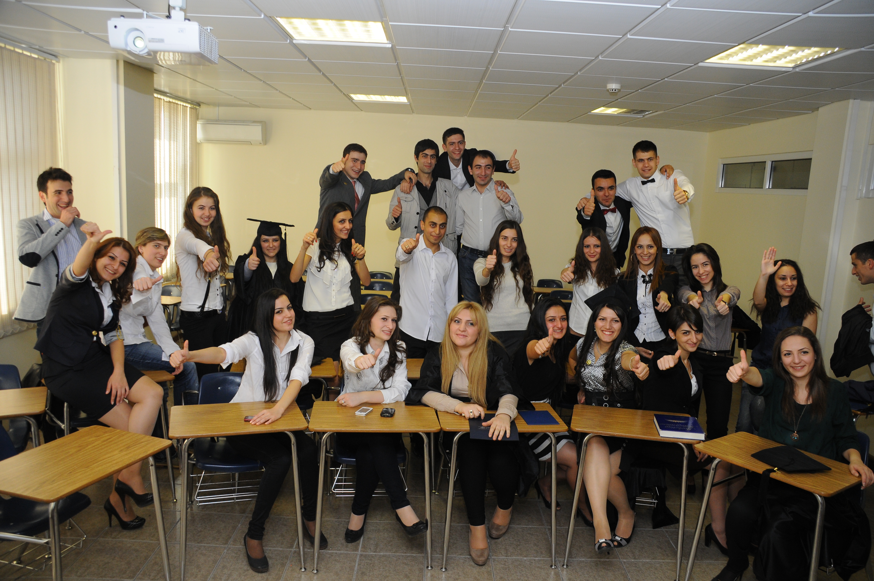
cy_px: 290
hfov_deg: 49.6
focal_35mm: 39
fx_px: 946
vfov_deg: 34.1
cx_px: 437
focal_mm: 26
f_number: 4
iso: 500
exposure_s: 1/80
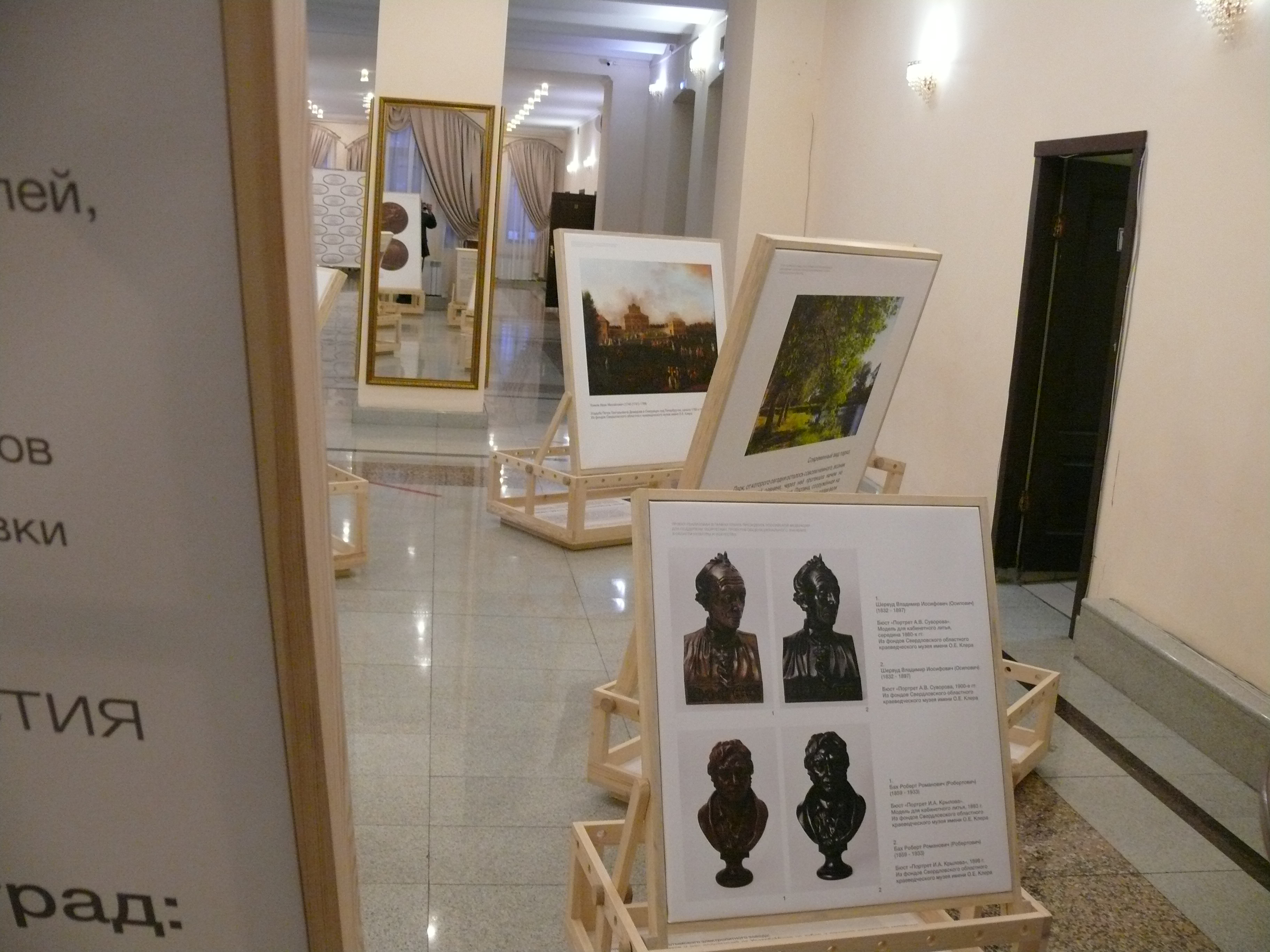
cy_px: 476
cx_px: 635
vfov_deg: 40.7
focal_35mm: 35
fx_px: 1284
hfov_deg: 52.6
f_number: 2.8
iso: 400
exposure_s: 1/30
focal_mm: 7.4
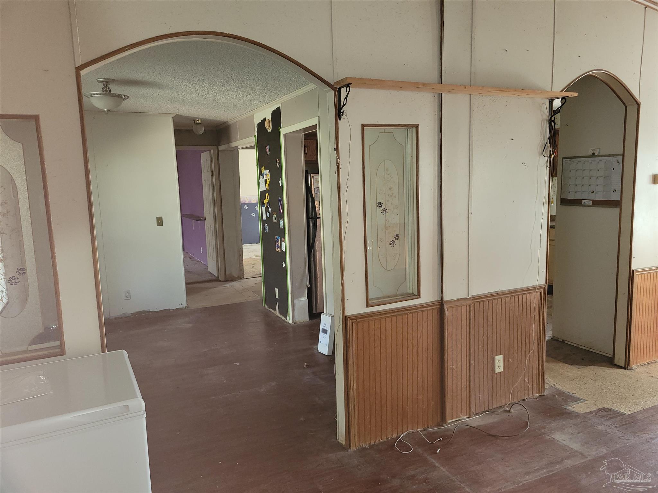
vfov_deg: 53.1
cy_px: 246
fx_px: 494
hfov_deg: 67.3
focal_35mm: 26
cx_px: 329
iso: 125
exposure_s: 1/24
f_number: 1.8
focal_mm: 5.4
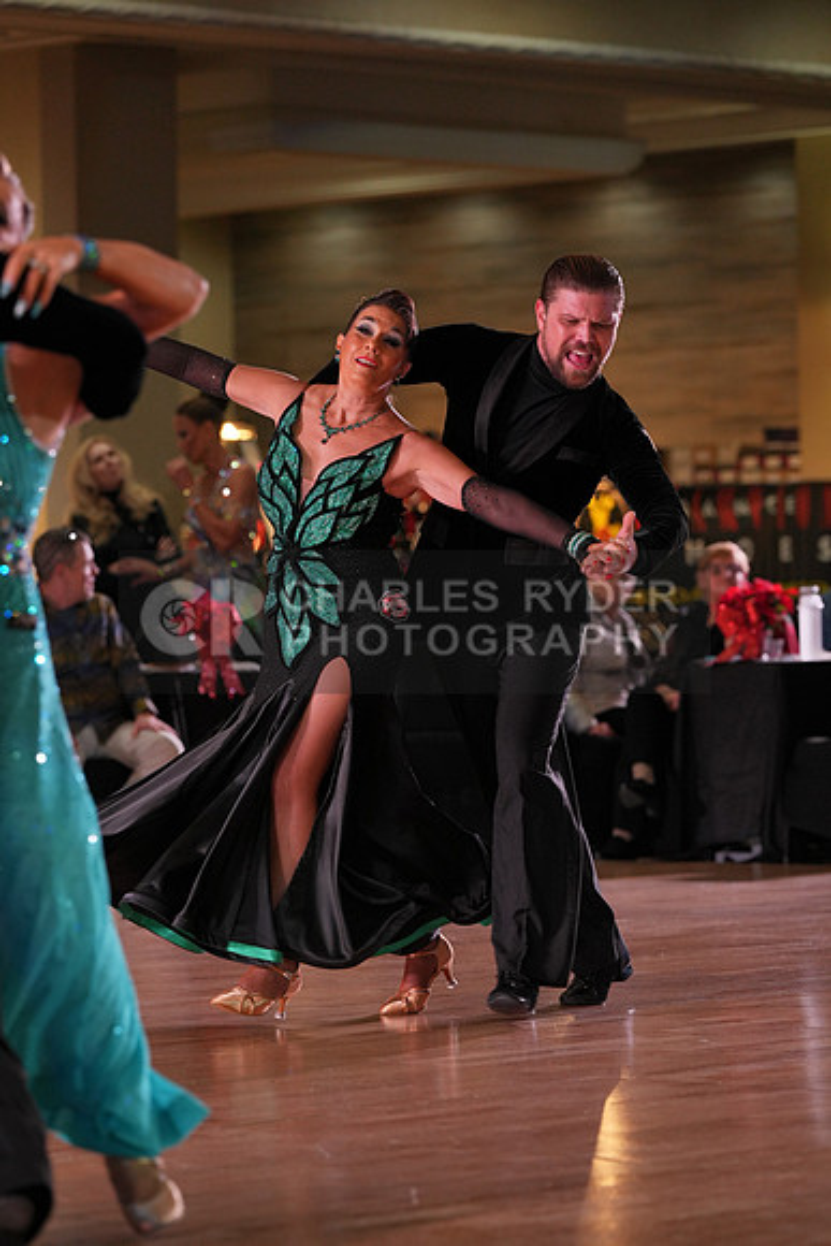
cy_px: 623
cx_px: 416
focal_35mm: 149
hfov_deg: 9.2
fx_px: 5156
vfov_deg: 13.8
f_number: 4
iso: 1250
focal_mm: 149
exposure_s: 1/500
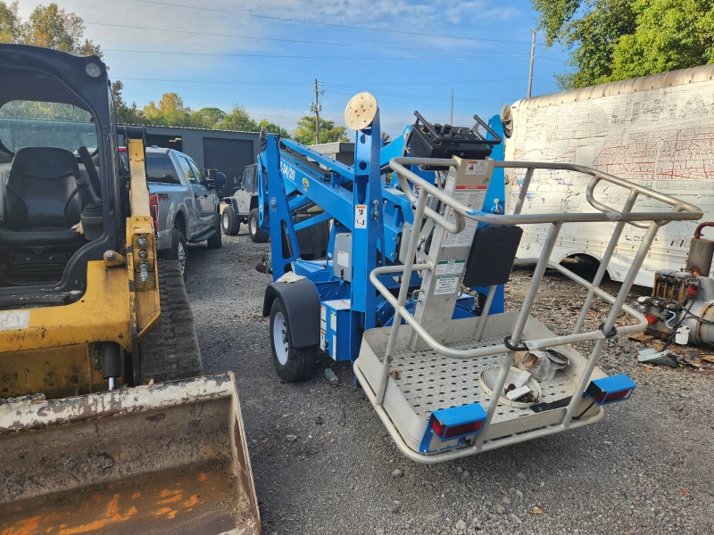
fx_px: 474
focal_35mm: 23
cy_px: 268
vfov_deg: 58.9
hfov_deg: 73.9
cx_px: 357
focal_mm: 5.4
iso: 20
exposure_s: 1/744
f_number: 1.8
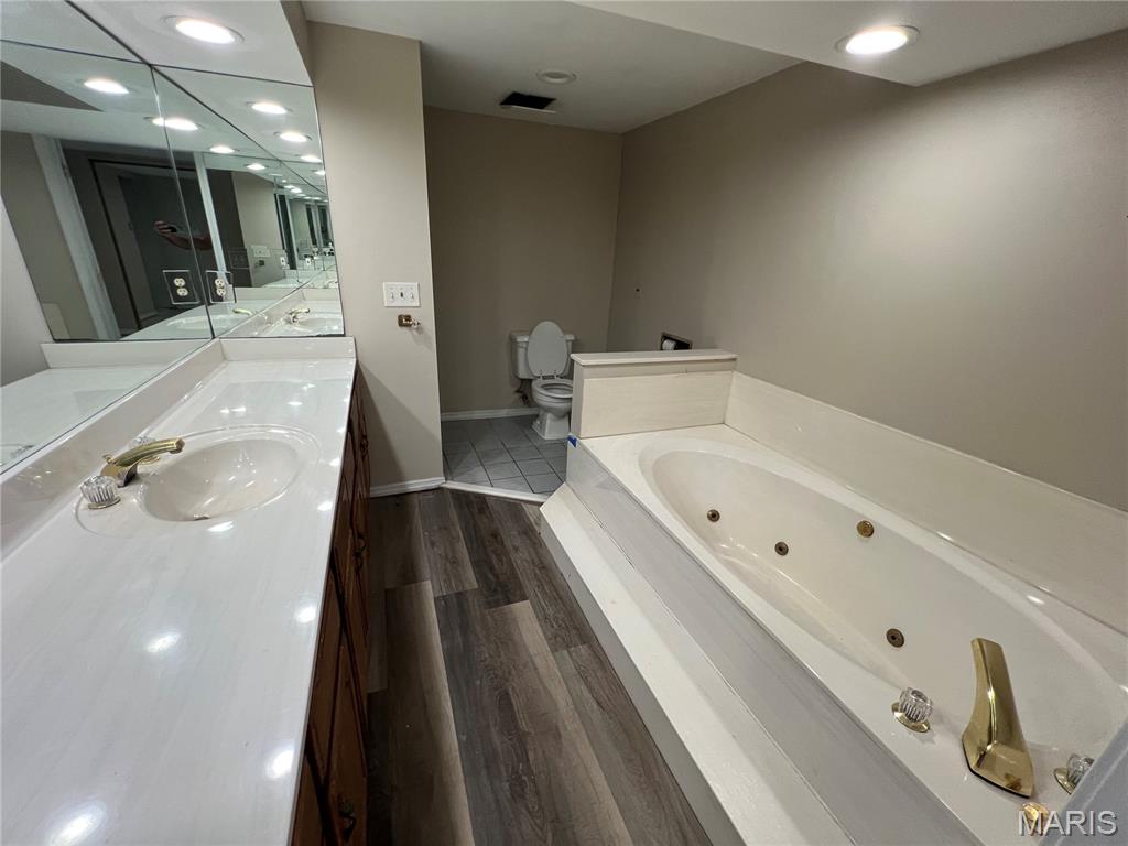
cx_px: 564
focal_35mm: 13
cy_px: 423
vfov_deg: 89.9
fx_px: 424
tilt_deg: -19.8
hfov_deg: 106.2
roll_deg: -2.2
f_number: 1.8
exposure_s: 1/120
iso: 160
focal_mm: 1.57
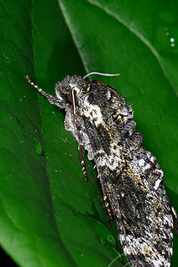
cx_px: 120
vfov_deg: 9.1
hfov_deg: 6.1
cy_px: 179
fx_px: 1669
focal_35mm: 225
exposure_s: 1/250
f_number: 20
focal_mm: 105
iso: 80
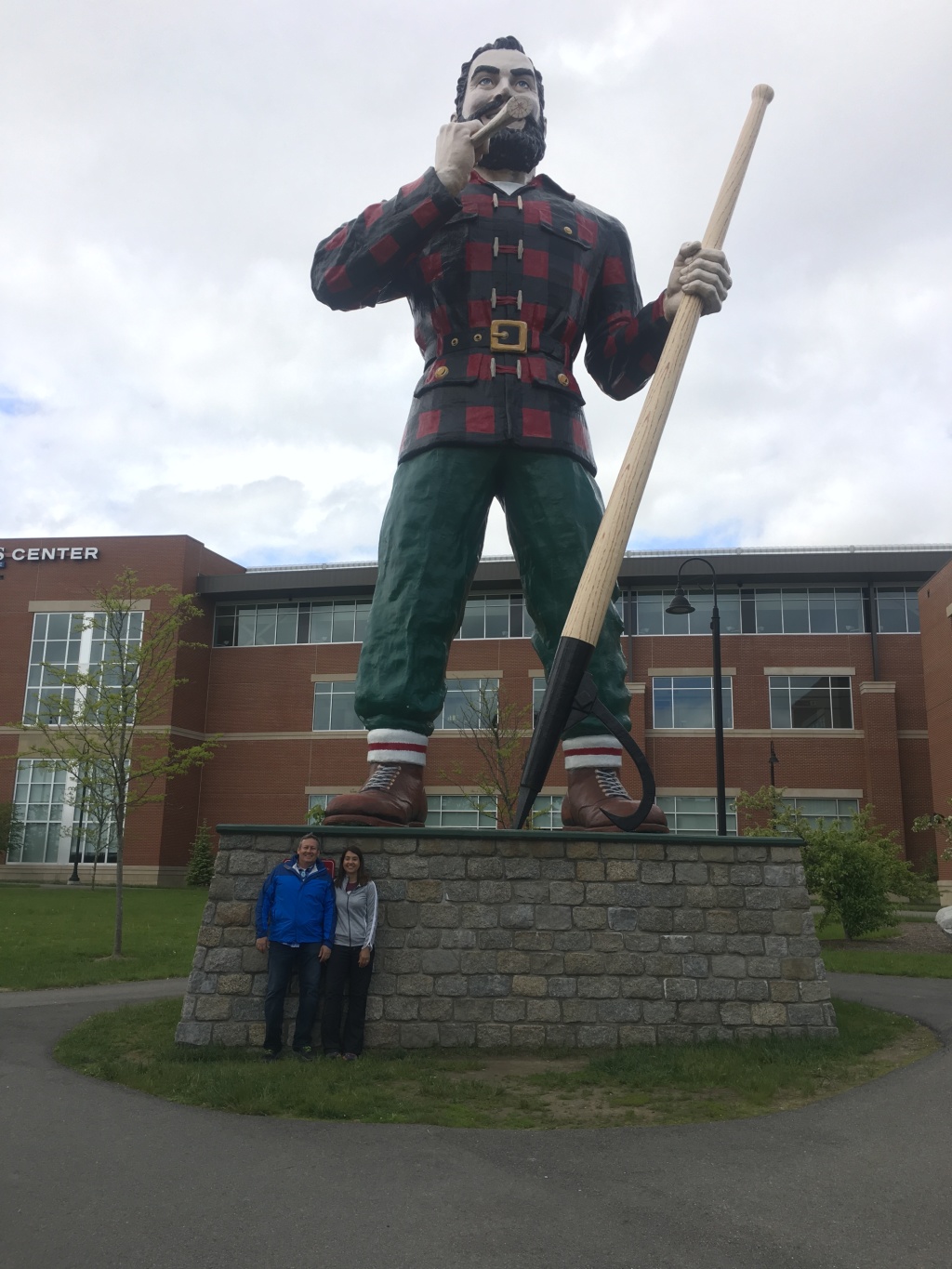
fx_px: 1063
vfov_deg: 61.7
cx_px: 476
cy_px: 634
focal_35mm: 29
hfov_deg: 48.2
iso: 25
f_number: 2.2
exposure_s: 1/538
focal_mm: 4.15
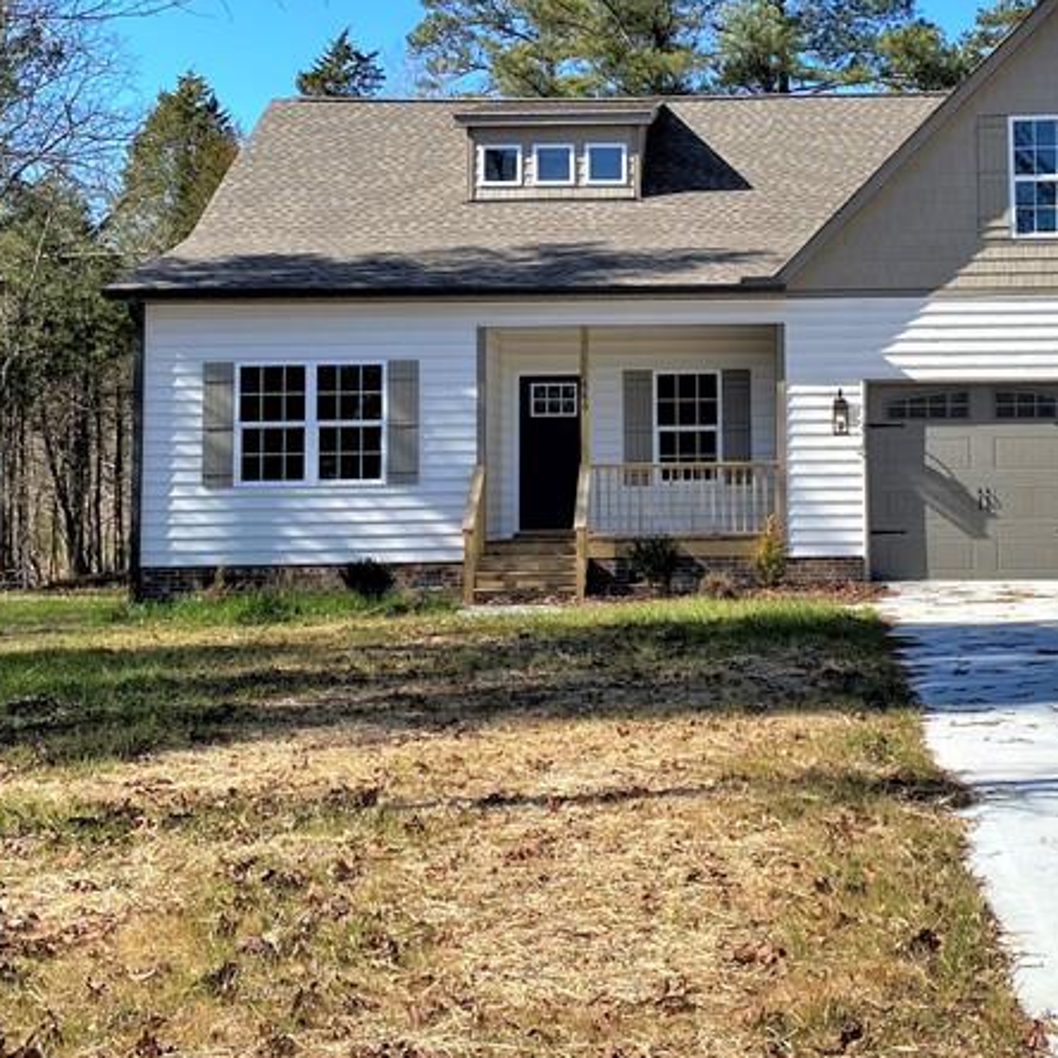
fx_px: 1833
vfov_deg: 32.0
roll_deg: +1.1
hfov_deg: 31.7
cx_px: 766
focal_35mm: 53
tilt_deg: +4.4
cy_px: 359
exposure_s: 1/2222
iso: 32
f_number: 1.8
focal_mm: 4.25
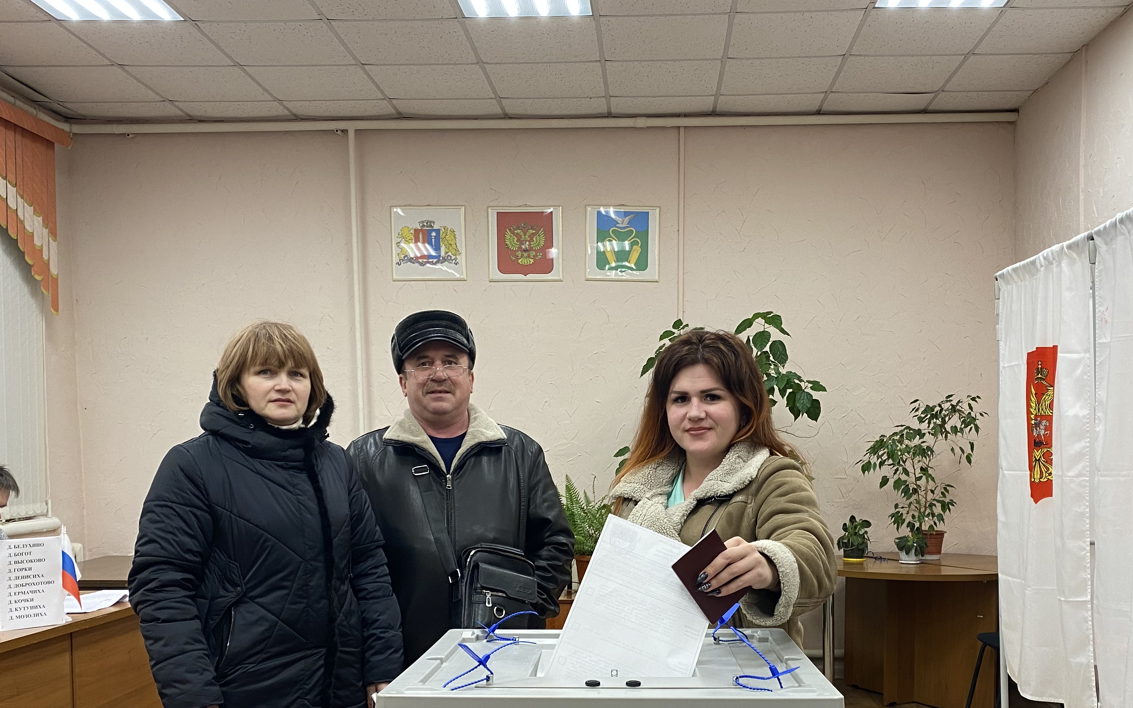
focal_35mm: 37
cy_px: 513
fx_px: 1143
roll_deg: -0.4
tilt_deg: -2.7
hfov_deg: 52.4
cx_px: 675
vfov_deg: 33.9
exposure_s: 1/50
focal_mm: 4.25
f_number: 1.8
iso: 64
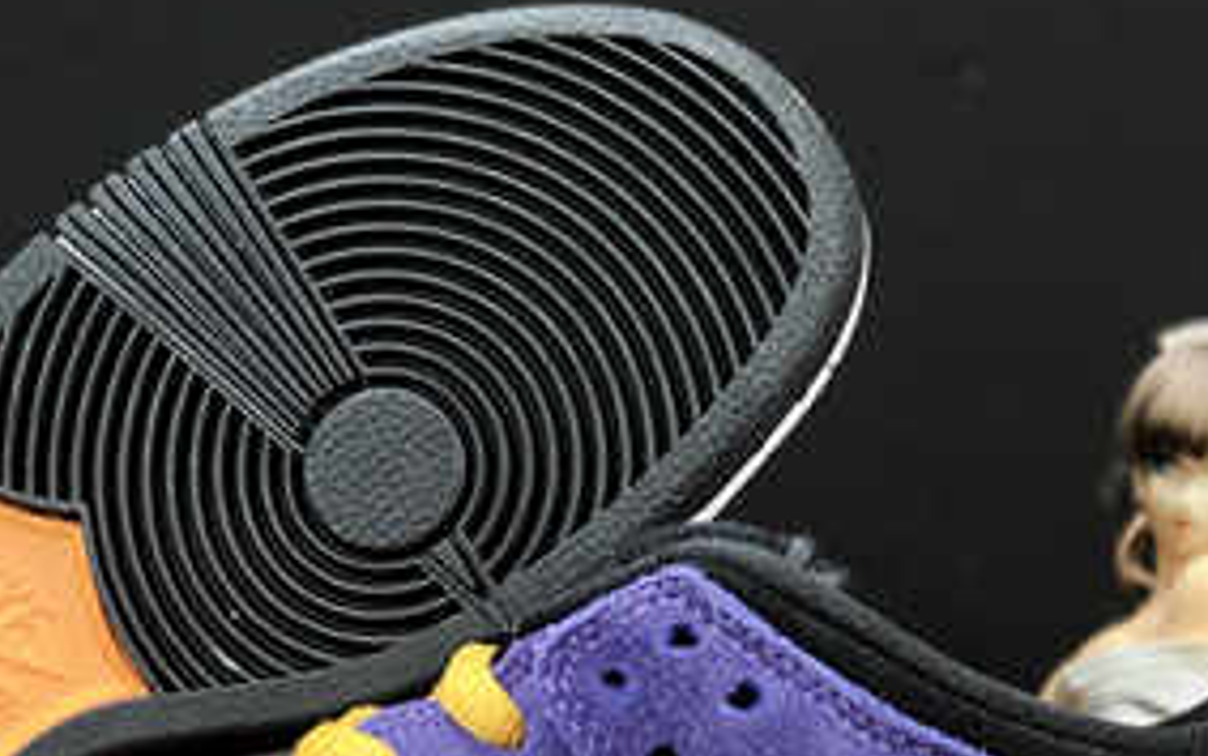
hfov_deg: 16.3
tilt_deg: -3.1
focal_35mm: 128
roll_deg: +0.7
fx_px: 4215
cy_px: 696
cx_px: 491
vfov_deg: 10.2
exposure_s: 1/30
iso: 100
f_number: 2.8
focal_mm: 6.6
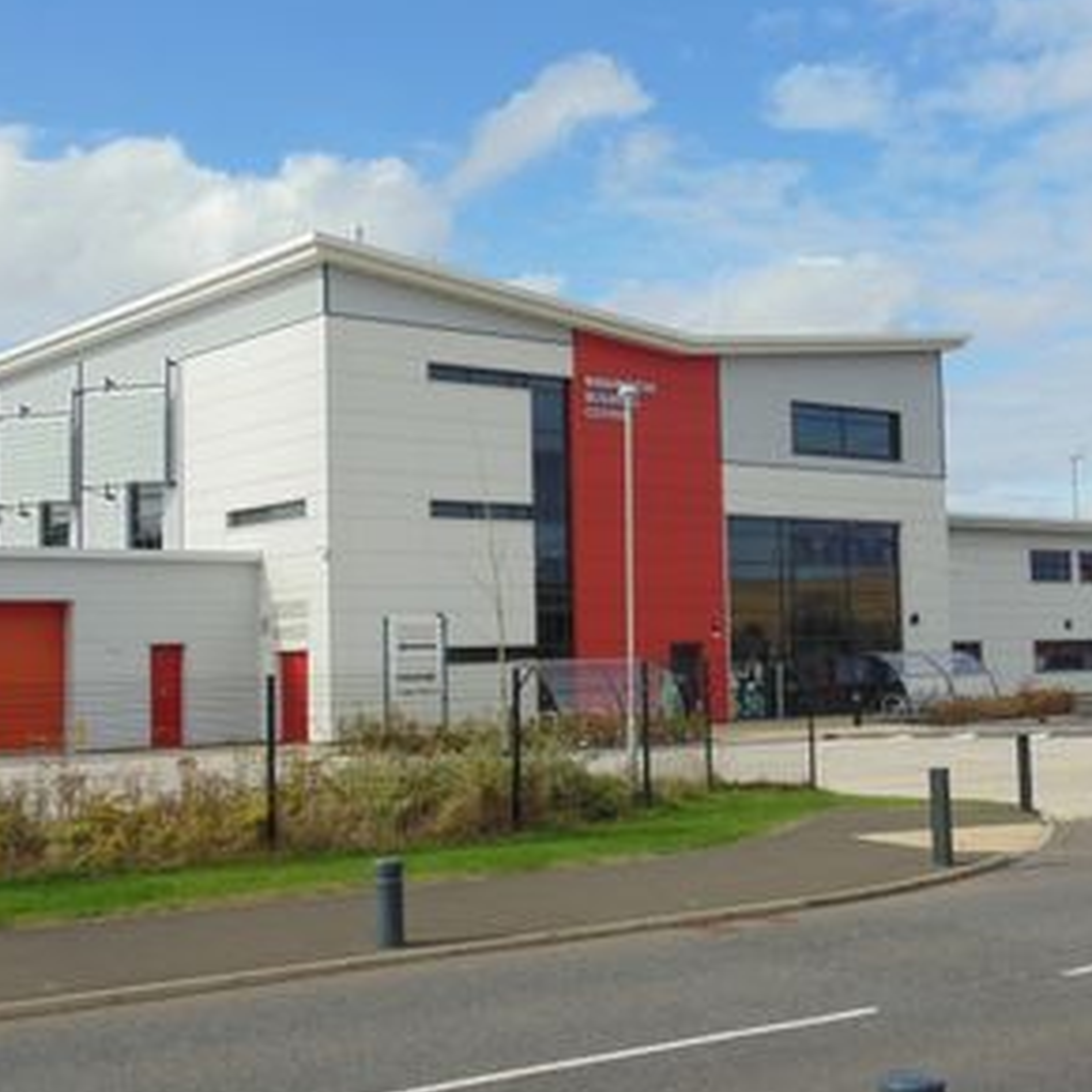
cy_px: 542
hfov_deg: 34.0
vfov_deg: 34.0
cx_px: 587
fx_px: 1785
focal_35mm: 50
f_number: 11.3
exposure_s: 1/100
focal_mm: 7.4
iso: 80
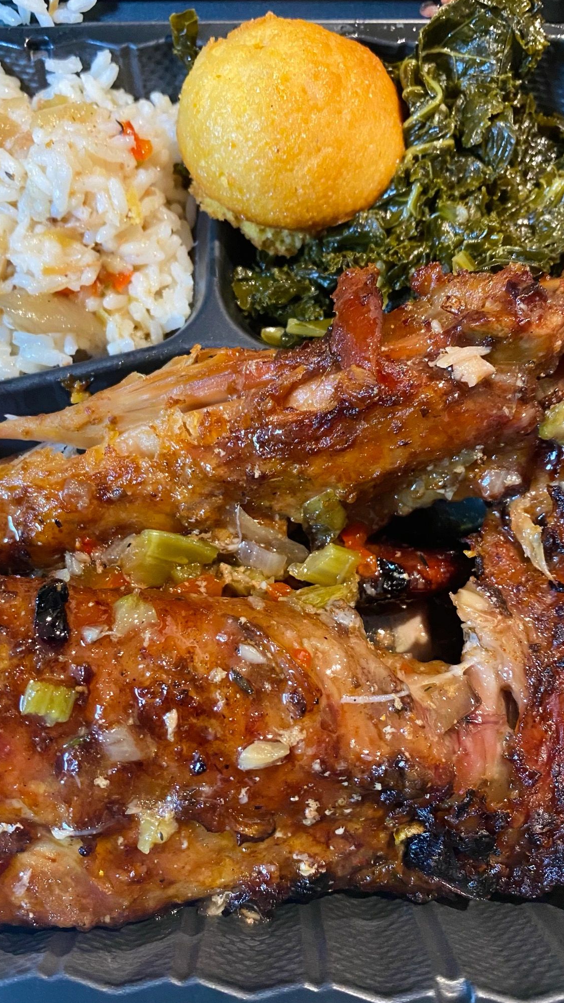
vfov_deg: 66.1
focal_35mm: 29
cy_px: 493
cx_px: 236
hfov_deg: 40.1
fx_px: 771
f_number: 1.8
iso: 500
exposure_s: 1/60
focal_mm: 4.25
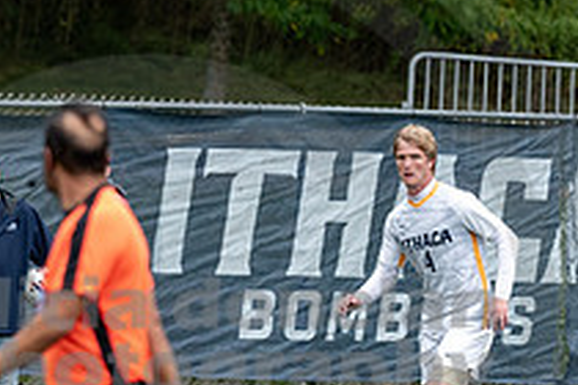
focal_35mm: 1077
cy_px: 213
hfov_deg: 1.9
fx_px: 17290
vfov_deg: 1.3
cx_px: 412
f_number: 3.2
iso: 320
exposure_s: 1/640
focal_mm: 200
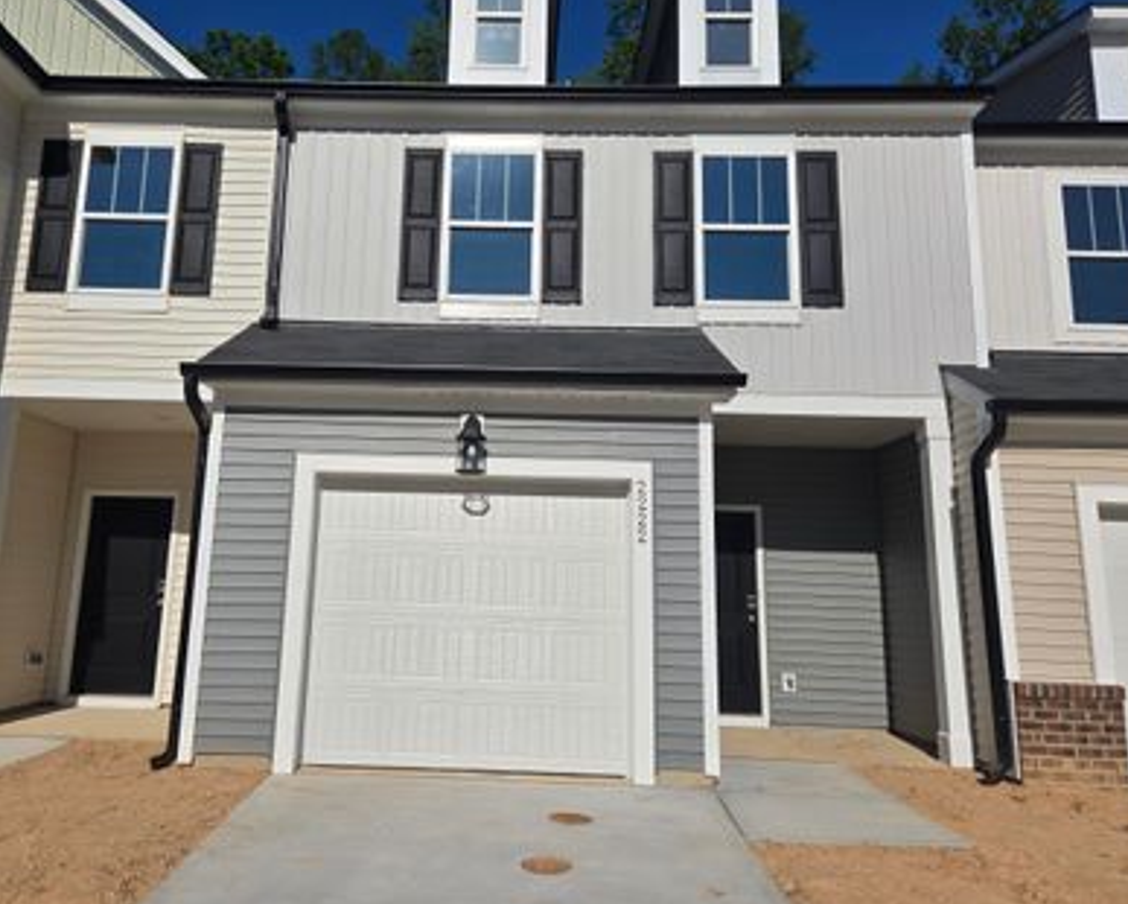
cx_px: 493
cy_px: 389
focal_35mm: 29
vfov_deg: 49.9
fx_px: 969
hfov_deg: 60.2
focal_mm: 5.4
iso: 25
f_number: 1.8
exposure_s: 1/5397
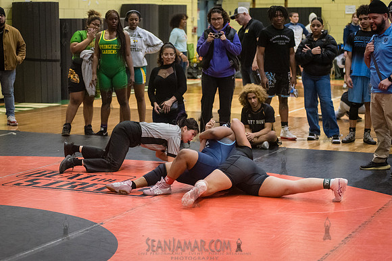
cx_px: 179
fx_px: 954
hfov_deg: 23.2
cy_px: 141
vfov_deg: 15.6
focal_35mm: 88
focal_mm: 80
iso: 8000
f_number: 3.2
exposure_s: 1/500
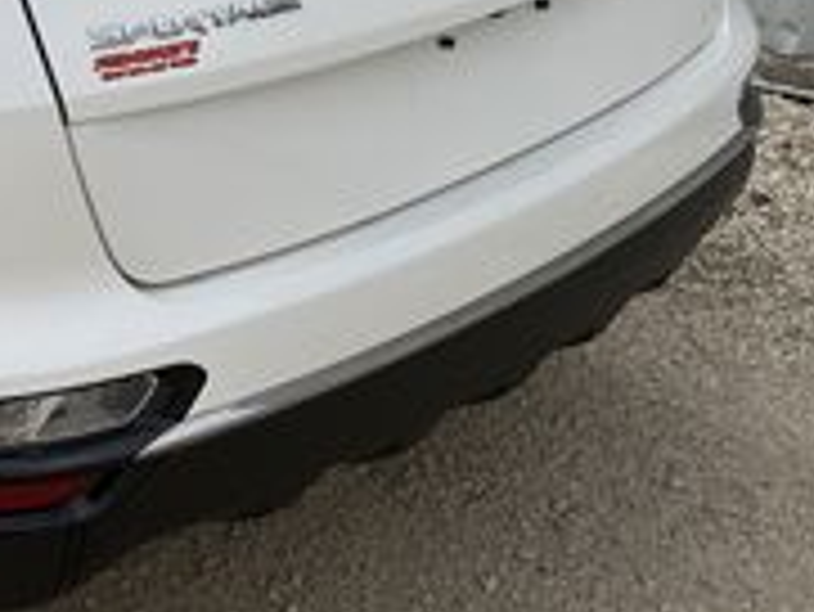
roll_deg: +1.4
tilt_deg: -13.8
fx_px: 2000
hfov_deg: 21.0
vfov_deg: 17.0
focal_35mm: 85
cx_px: -238
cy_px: 4
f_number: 1.78
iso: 80
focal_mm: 6.76
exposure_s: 1/3279
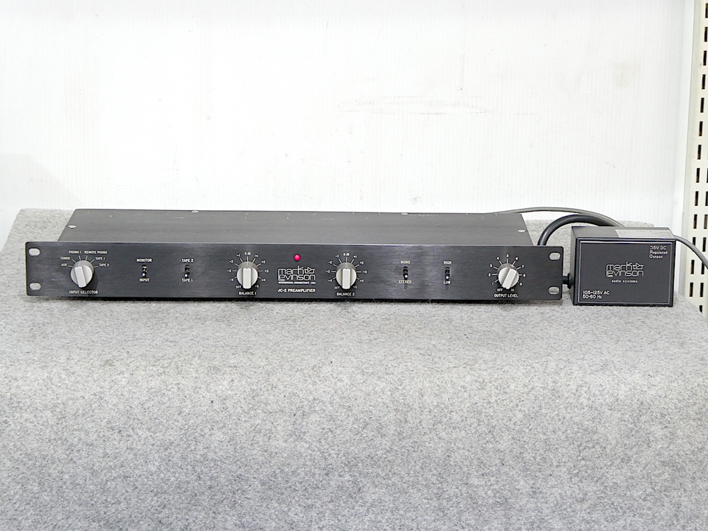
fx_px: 2004
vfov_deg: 15.1
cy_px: 266
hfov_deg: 20.0
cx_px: 354
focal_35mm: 98
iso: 200
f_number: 5
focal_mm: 17.5
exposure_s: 1/13
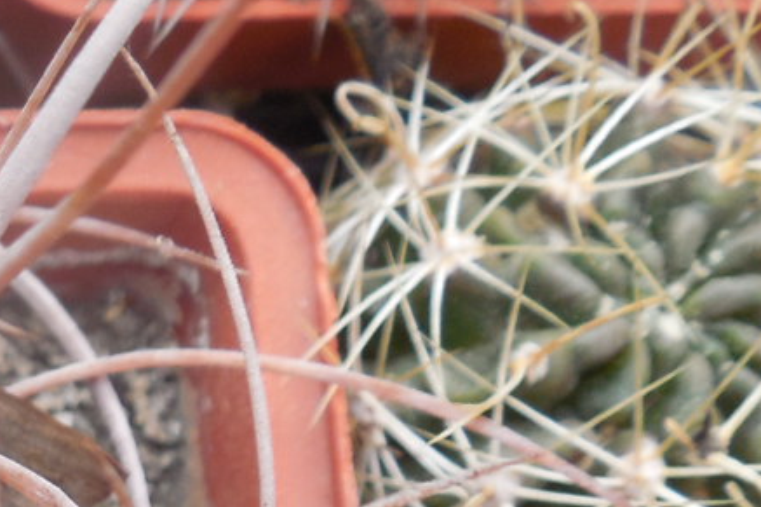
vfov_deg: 11.3
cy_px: 688
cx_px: -312
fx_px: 2493
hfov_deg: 16.2
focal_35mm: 118
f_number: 3.6
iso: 125
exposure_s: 1/80
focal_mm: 5.6
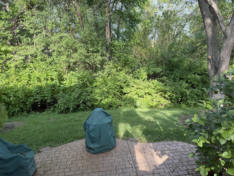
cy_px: 95
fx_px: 183
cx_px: 123
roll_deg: +3.0
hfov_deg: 65.3
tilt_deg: -12.9
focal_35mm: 27
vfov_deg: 51.3
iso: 80
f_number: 1.78
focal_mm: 6.76
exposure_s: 1/419
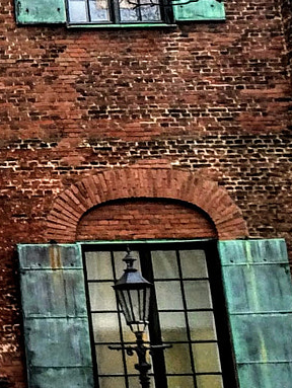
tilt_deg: +18.8
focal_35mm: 121
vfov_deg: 15.9
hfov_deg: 11.2
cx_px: -272
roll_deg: -1.5
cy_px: -16
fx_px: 1359
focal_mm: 4.15
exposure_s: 1/184
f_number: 2.2
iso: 32
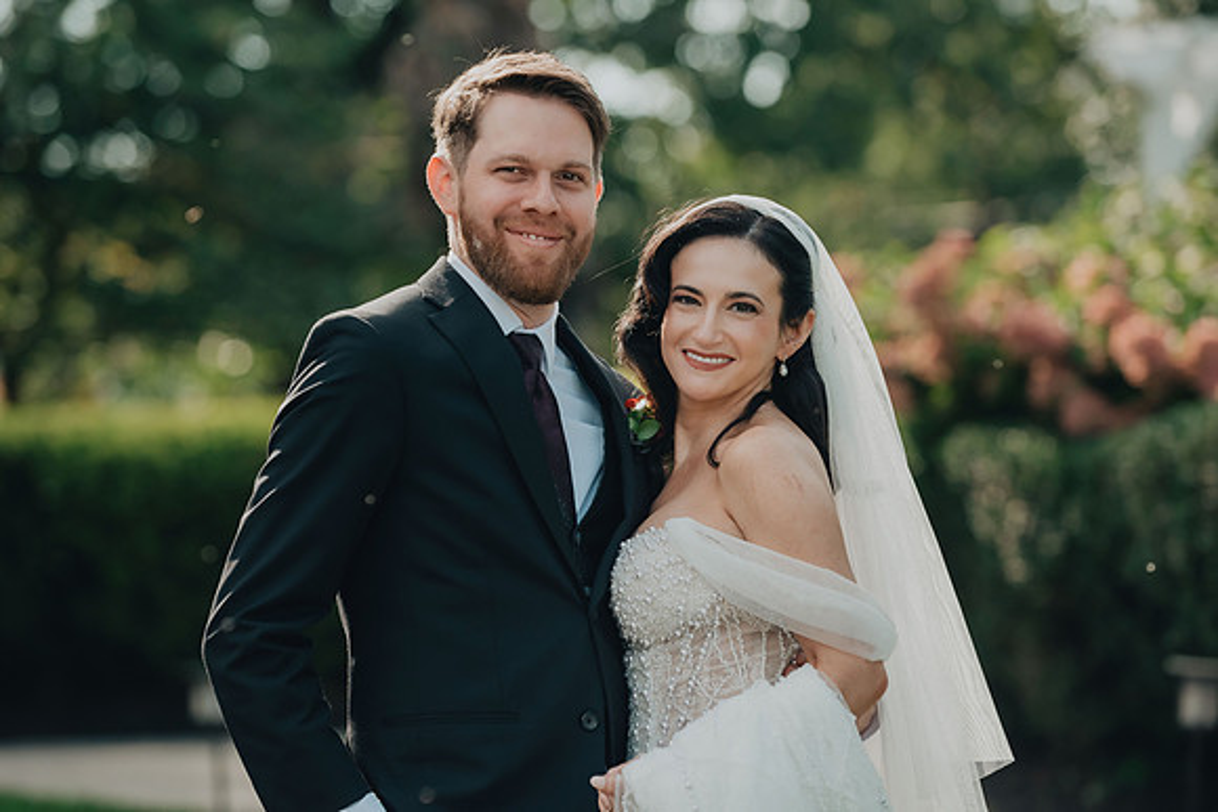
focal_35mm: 170
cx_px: 609
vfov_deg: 8.1
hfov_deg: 12.1
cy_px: 406
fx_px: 5753
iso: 800
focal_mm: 170
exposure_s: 1/2000
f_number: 4
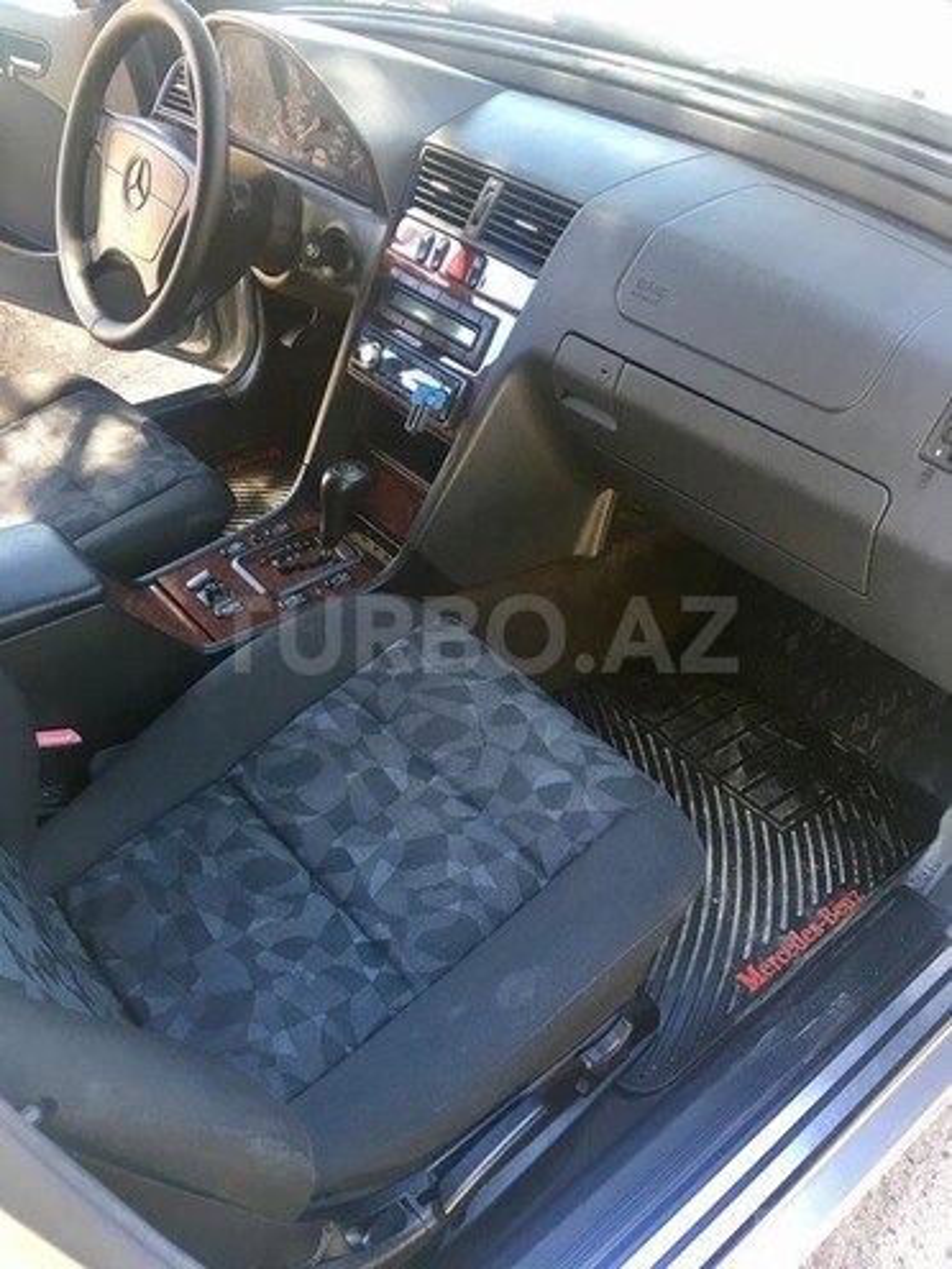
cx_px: 476
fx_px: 1063
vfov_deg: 61.7
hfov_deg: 48.2
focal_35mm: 29
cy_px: 634
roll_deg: -0.7
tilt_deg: -39.7
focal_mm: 4.15
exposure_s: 1/33
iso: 50
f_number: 2.2
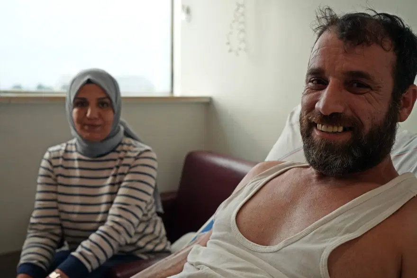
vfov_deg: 32.6
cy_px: 139
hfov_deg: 47.4
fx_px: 475
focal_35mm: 41
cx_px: 208
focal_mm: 41
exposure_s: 1/1000
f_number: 4.5
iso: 4000
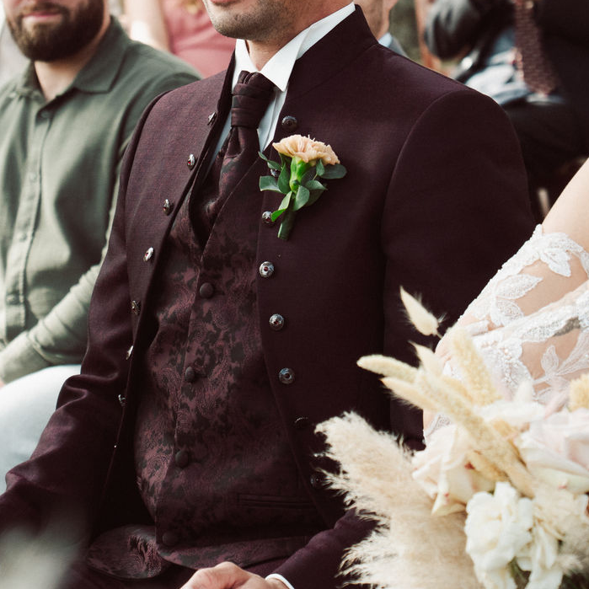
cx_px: 276
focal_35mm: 154
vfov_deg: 11.3
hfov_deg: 11.3
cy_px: 71
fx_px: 2965
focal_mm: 66
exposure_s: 1/1000
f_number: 4.5
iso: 800
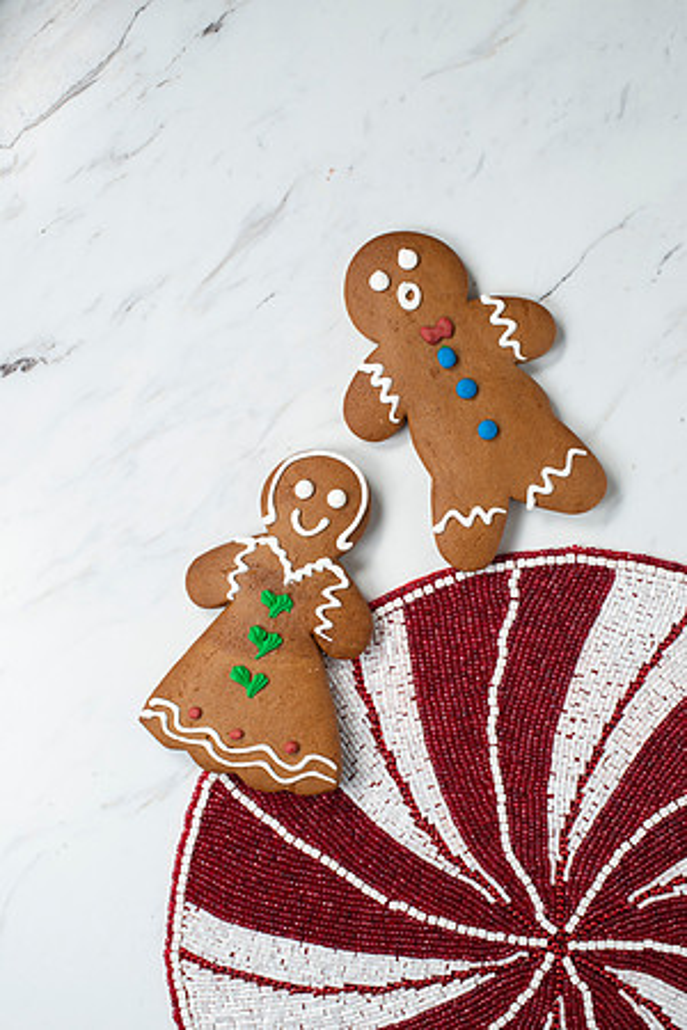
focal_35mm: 50
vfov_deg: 39.6
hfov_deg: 27.0
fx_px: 1431
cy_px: 515
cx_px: 344
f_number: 7.1
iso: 200
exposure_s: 1/200
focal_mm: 50
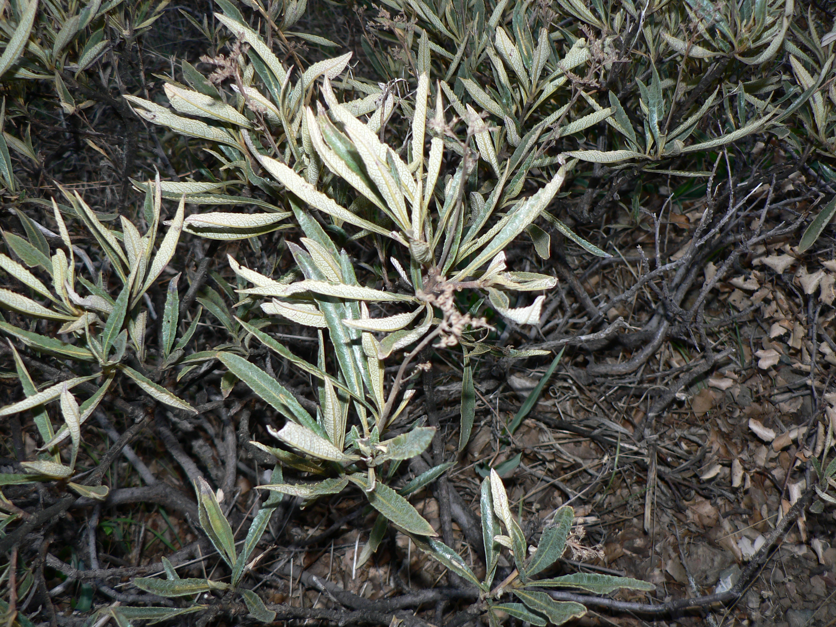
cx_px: 418
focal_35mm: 36
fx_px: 869
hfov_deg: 51.4
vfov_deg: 39.7
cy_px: 314
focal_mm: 6
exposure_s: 1/125
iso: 80
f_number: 2.8
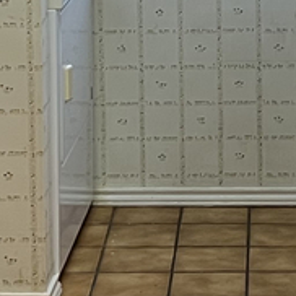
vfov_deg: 9.5
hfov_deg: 9.6
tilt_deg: -8.9
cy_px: -73
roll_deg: +0.7
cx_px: 241
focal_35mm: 182
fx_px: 1761
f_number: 1.5
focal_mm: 5.7
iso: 80
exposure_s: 1/60
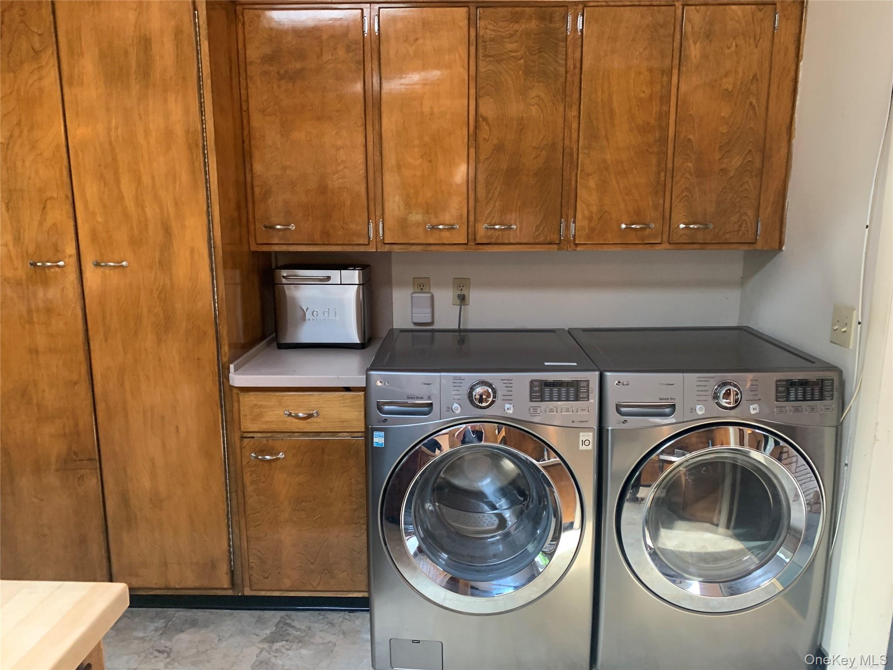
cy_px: 335
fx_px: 671
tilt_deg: -11.0
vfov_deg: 53.1
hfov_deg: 67.3
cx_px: 446
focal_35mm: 26
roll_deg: -0.2
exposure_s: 1/40
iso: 250
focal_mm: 4.25
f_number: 1.8
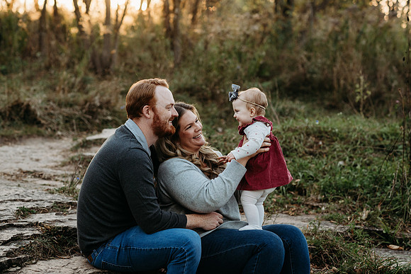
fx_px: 971
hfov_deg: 23.9
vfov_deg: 16.1
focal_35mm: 85
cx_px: 206
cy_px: 137
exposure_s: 1/640
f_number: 3.5
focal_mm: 85
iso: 640
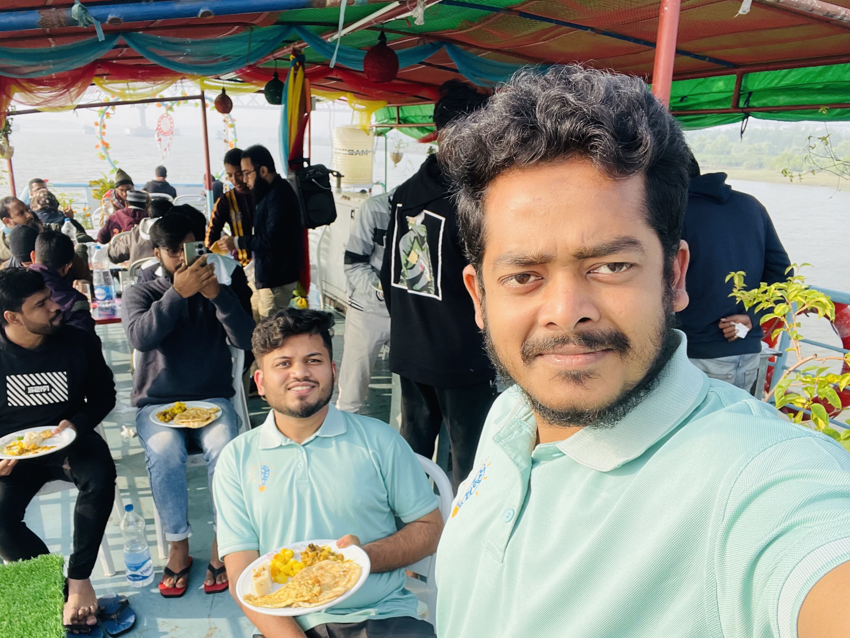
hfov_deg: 59.8
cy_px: 378
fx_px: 737
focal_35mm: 30
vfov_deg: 46.6
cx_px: 376
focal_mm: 2.71
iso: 25
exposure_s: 1/378
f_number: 2.2
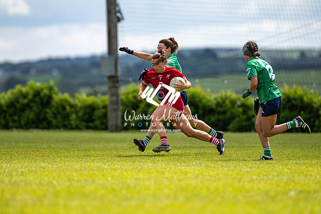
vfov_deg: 3.1
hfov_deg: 4.6
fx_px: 4010
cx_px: 160
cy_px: 107
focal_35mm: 450
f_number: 2.8
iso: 200
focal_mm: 300
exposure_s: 1/6400
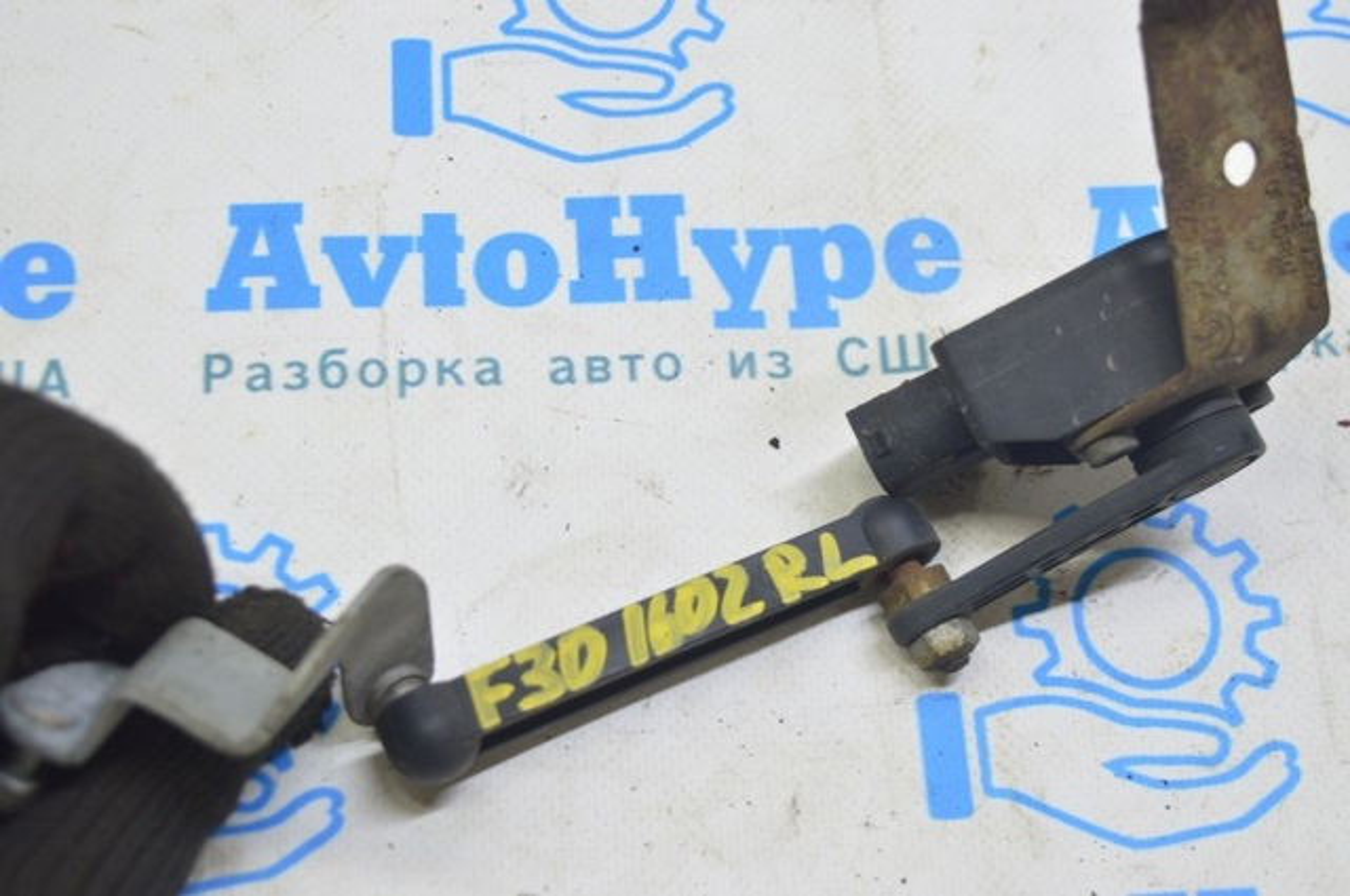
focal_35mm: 57
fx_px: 2135
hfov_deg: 35.1
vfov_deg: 23.7
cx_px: 675
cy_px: 448
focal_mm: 38
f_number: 5.6
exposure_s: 1/20
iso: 400
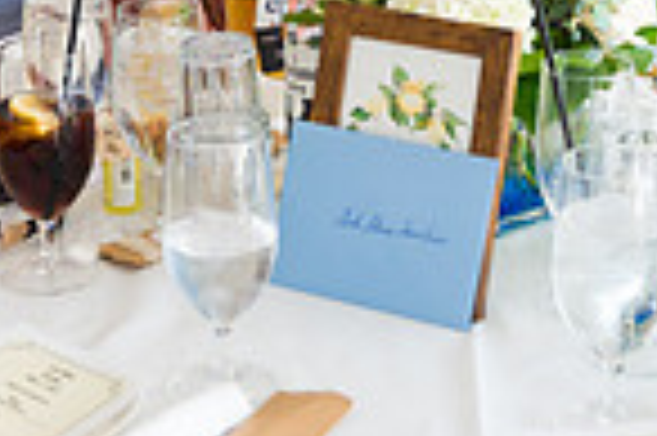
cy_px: -369
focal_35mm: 127
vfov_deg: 10.1
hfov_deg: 16.1
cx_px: 387
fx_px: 2315
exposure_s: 1/250
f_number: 4.5
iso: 320
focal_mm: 32
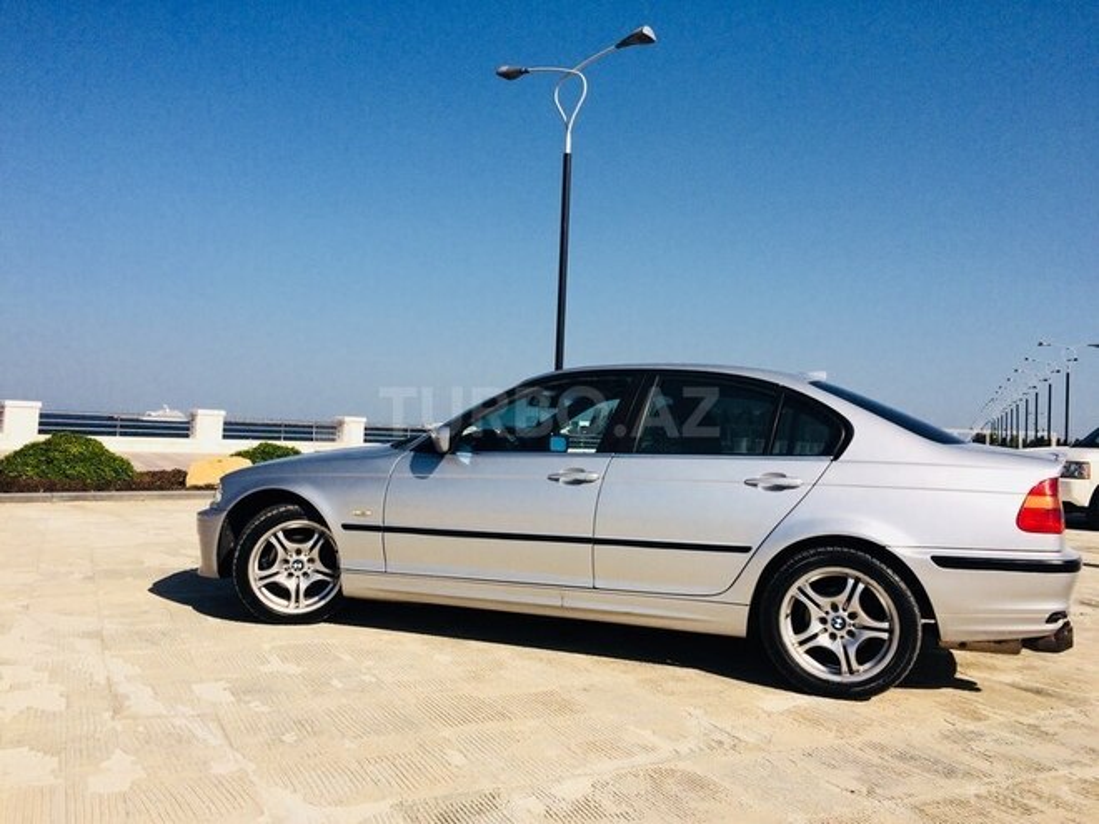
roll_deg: -2.7
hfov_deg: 61.7
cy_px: 412
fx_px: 921
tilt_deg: +1.5
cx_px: 550
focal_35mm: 29
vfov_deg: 48.2
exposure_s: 1/5128
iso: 32
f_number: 2.2
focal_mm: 4.15
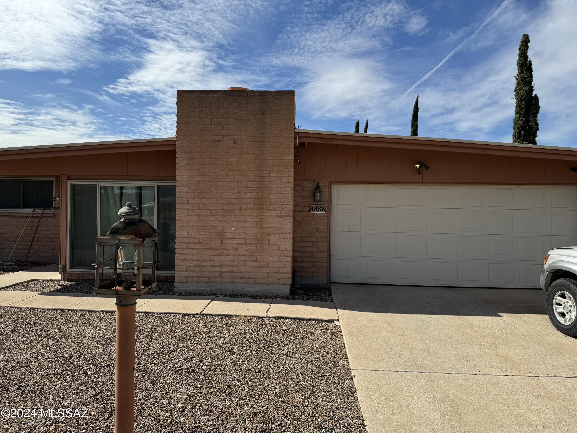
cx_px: 288
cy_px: 216
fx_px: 400
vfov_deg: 56.8
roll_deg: -0.5
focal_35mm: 24
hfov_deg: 71.6
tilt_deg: +0.4
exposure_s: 1/6410
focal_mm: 6.76
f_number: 1.78
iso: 80
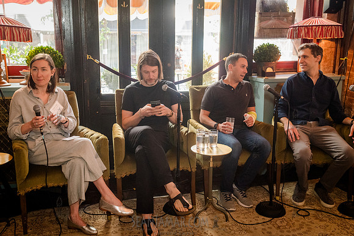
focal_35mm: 38
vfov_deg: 34.8
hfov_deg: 50.4
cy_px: 118
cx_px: 173
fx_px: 376
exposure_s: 1/200
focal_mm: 35
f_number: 4.5
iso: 4000
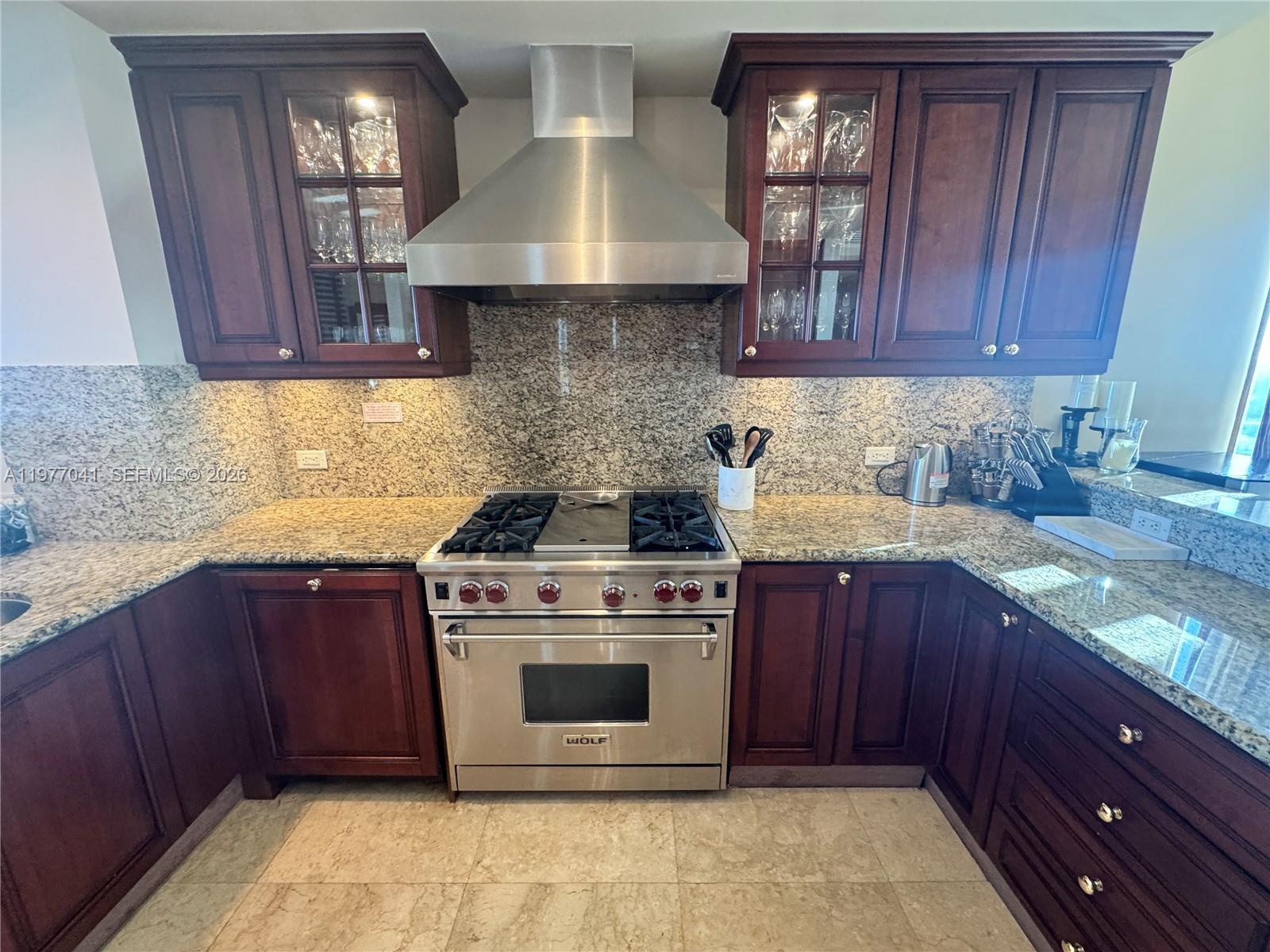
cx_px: 635
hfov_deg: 102.1
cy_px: 476
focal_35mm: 14
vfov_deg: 85.7
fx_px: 514
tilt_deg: -13.3
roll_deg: +0.2
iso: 400
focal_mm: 2.22
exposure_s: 1/60
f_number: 2.2
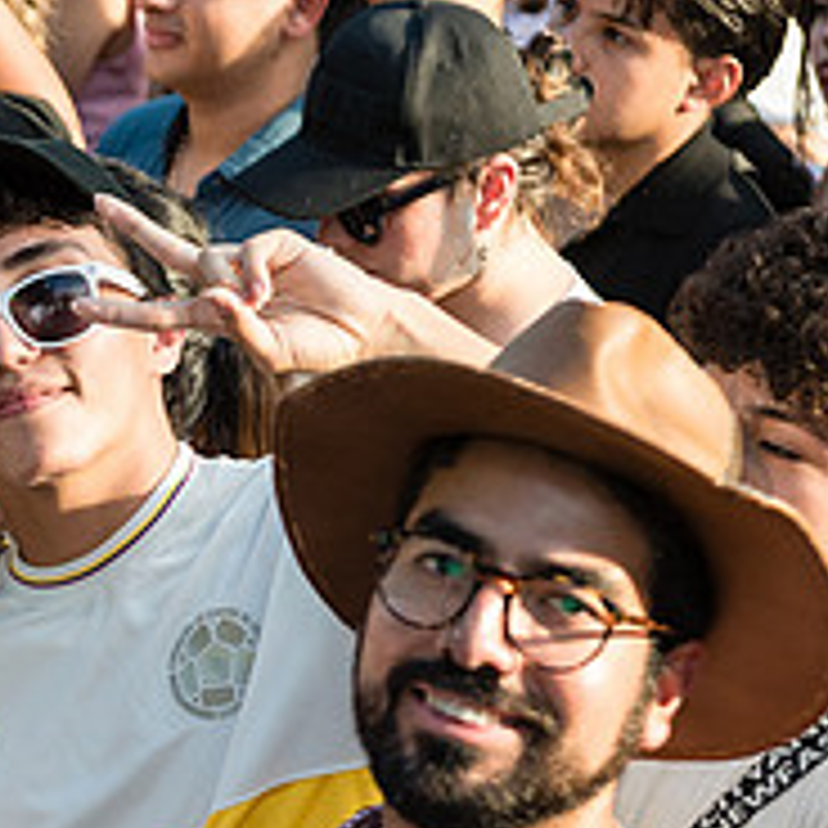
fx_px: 5088
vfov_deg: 9.3
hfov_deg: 9.2
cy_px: 421
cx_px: -126
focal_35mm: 188
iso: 1000
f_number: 4
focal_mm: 70
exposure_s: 1/1000
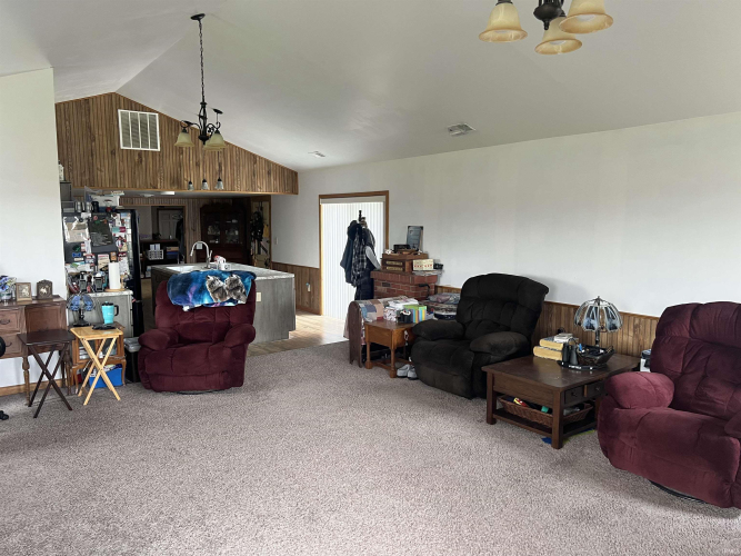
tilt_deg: -6.8
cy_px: 278
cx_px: 370
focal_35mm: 26
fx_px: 556
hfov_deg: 67.3
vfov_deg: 53.0
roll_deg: +0.0
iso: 125
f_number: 1.5
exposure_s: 1/97
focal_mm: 5.7
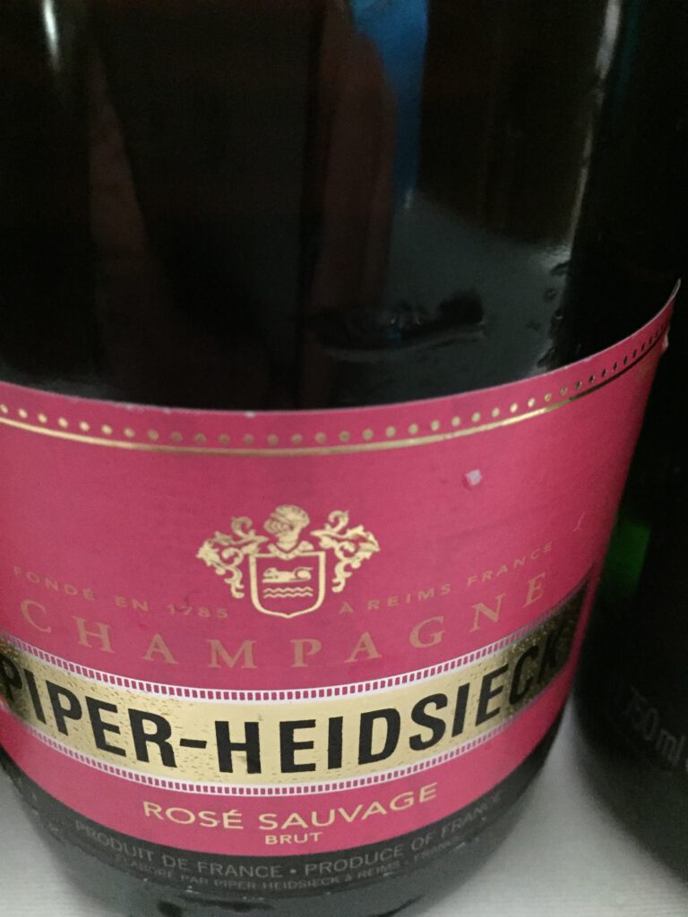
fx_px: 769
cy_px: 458
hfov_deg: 48.2
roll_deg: -2.1
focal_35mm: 29
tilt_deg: -31.0
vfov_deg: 61.7
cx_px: 344
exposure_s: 1/17
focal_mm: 4.15
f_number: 2.2
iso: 1250
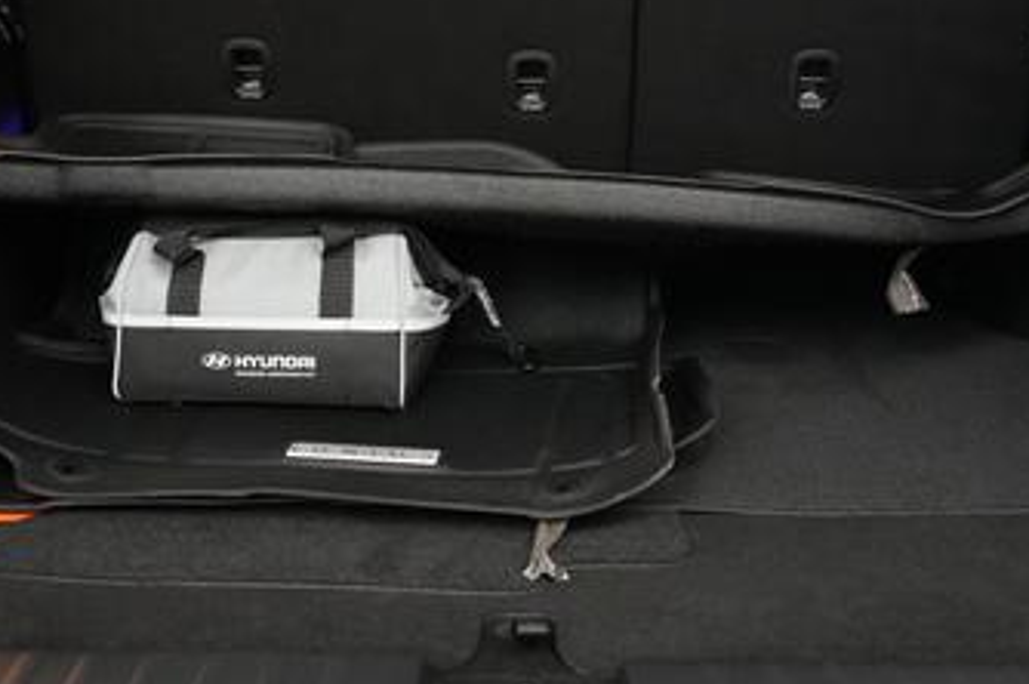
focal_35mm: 46
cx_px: 527
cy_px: 188
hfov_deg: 42.8
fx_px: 1314
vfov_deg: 28.8
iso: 5000
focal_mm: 24
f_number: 2.8
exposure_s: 1/160
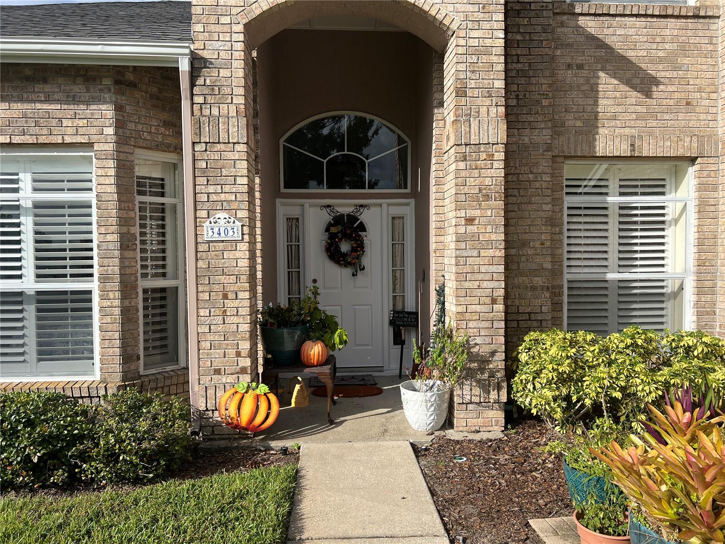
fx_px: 545
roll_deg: +0.1
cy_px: 272
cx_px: 362
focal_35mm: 26
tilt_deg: -2.3
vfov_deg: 53.1
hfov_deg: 67.3
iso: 50
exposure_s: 1/4115
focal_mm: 5.7
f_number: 1.5
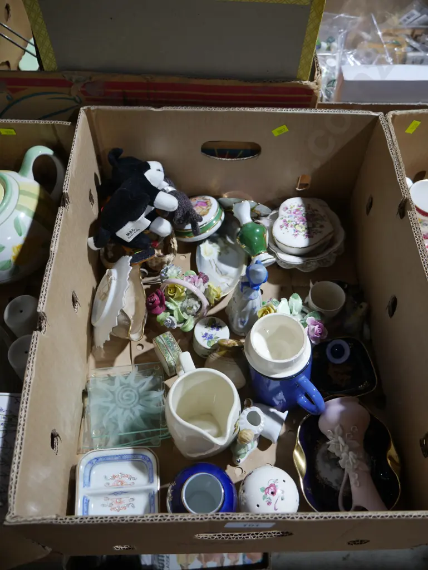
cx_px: 214
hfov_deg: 46.8
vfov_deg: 59.9
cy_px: 285
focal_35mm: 30
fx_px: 494
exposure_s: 1/60
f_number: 3.6
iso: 320
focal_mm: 15
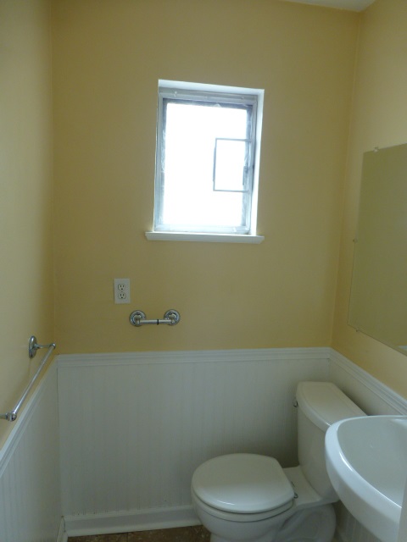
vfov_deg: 71.6
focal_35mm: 24
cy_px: 271
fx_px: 376
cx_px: 204
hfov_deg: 56.8
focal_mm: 4.3
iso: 160
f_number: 3.3
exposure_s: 1/60
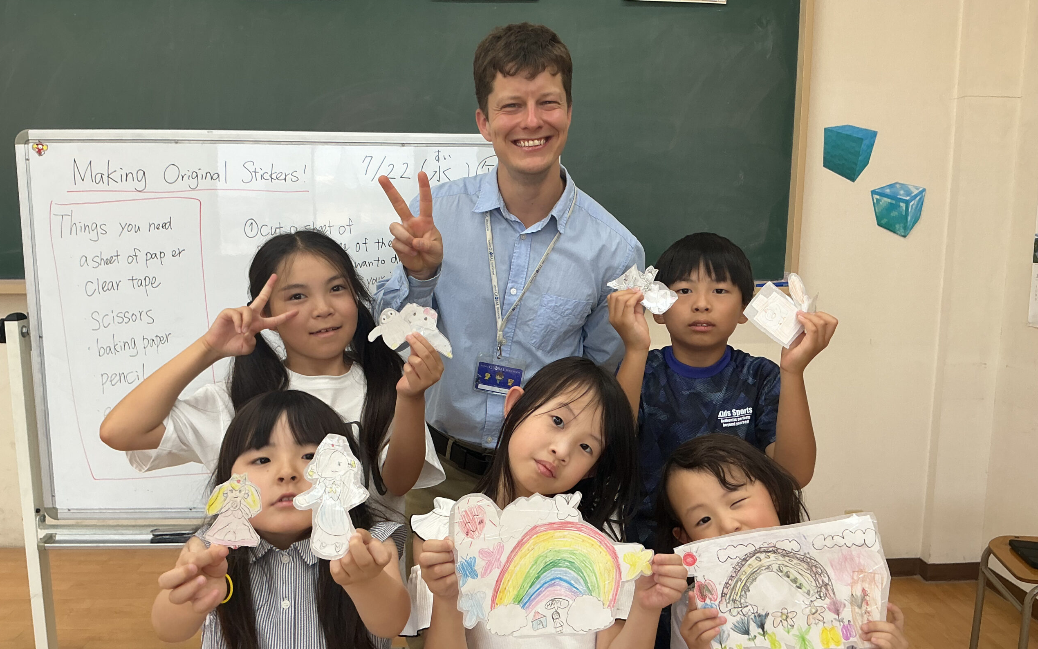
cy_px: 372
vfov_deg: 40.5
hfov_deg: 61.2
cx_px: 518
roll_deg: +0.1
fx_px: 877
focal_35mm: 31
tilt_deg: -9.1
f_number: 1.8
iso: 40
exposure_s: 1/120
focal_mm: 3
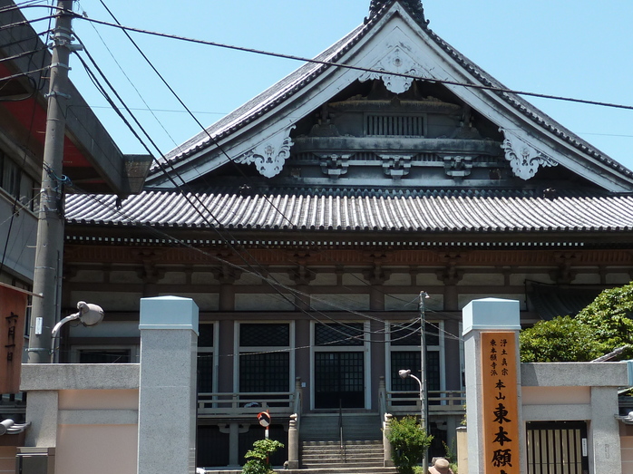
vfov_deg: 33.1
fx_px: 786
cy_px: 335
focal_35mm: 43
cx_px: 406
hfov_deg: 43.4
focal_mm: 4.1
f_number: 4
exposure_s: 1/320
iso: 80
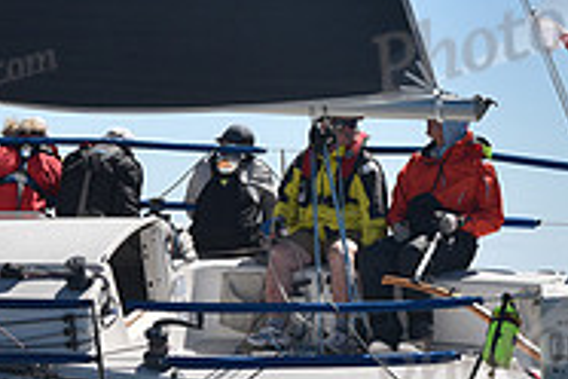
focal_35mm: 218
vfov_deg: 6.3
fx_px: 3439
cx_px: 217
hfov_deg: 9.4
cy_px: 219
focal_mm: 70
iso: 200
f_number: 4.5
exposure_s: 1/1000
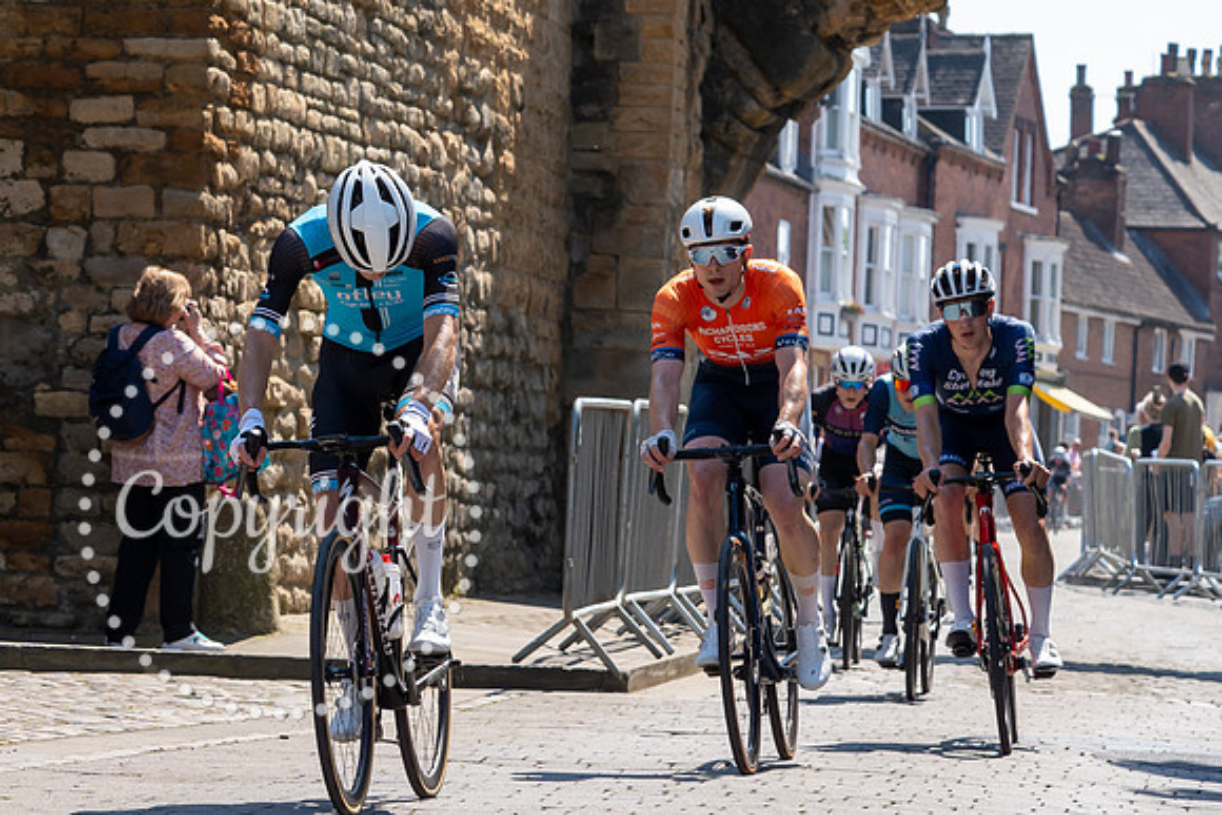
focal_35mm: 169
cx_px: -154
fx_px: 5736
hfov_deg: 12.0
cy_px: 245
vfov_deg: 8.1
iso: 160
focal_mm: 75
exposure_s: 1/800
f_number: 5
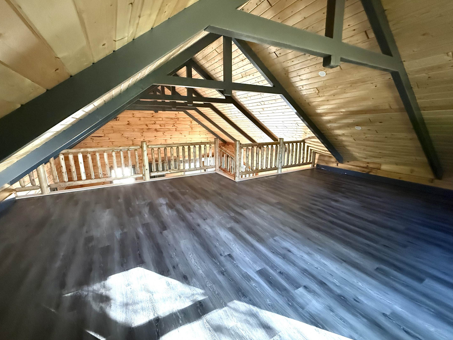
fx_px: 196
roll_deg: -0.3
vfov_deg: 81.7
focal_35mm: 15
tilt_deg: -10.7
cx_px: 216
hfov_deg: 98.1
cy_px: 165
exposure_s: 1/60
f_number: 2.2
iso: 1250
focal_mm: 2.22
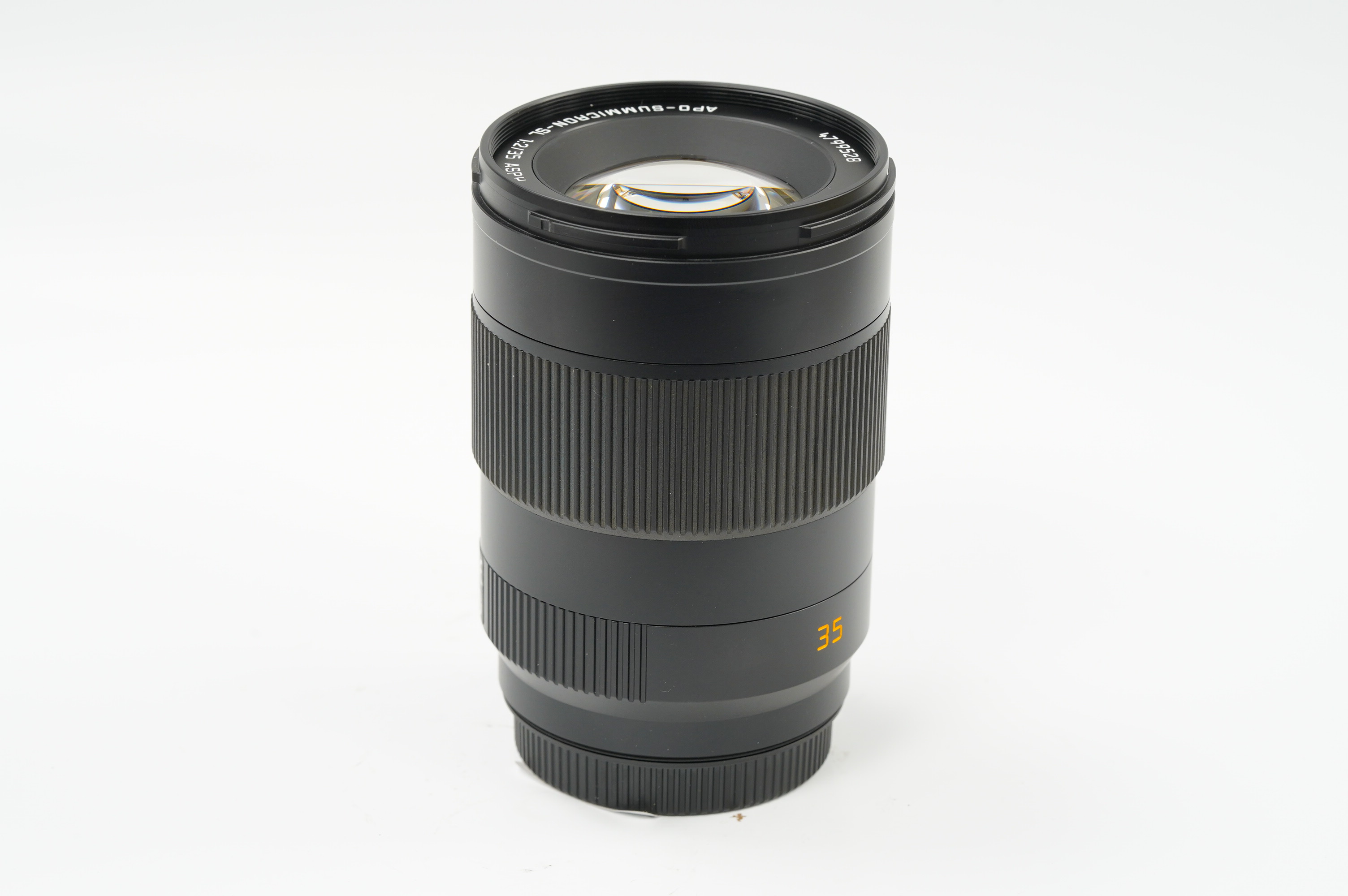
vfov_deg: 15.2
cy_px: 448
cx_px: 674
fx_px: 3367
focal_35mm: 90
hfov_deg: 22.6
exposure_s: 1/10
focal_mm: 90
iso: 1000
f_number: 11
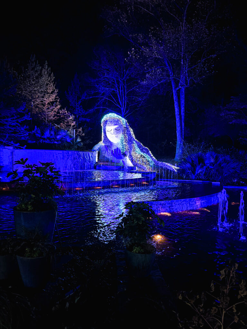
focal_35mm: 24
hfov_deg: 56.8
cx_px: 124
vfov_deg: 71.6
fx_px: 228
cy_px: 164
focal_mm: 6.76
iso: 1600
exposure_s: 1/28
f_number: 1.78
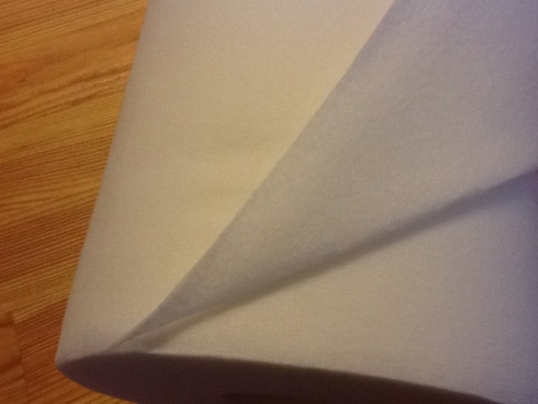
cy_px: 202
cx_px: 269
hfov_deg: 56.8
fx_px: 497
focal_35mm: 32
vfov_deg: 44.2
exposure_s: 1/30
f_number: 2.4
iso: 200
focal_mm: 2.03
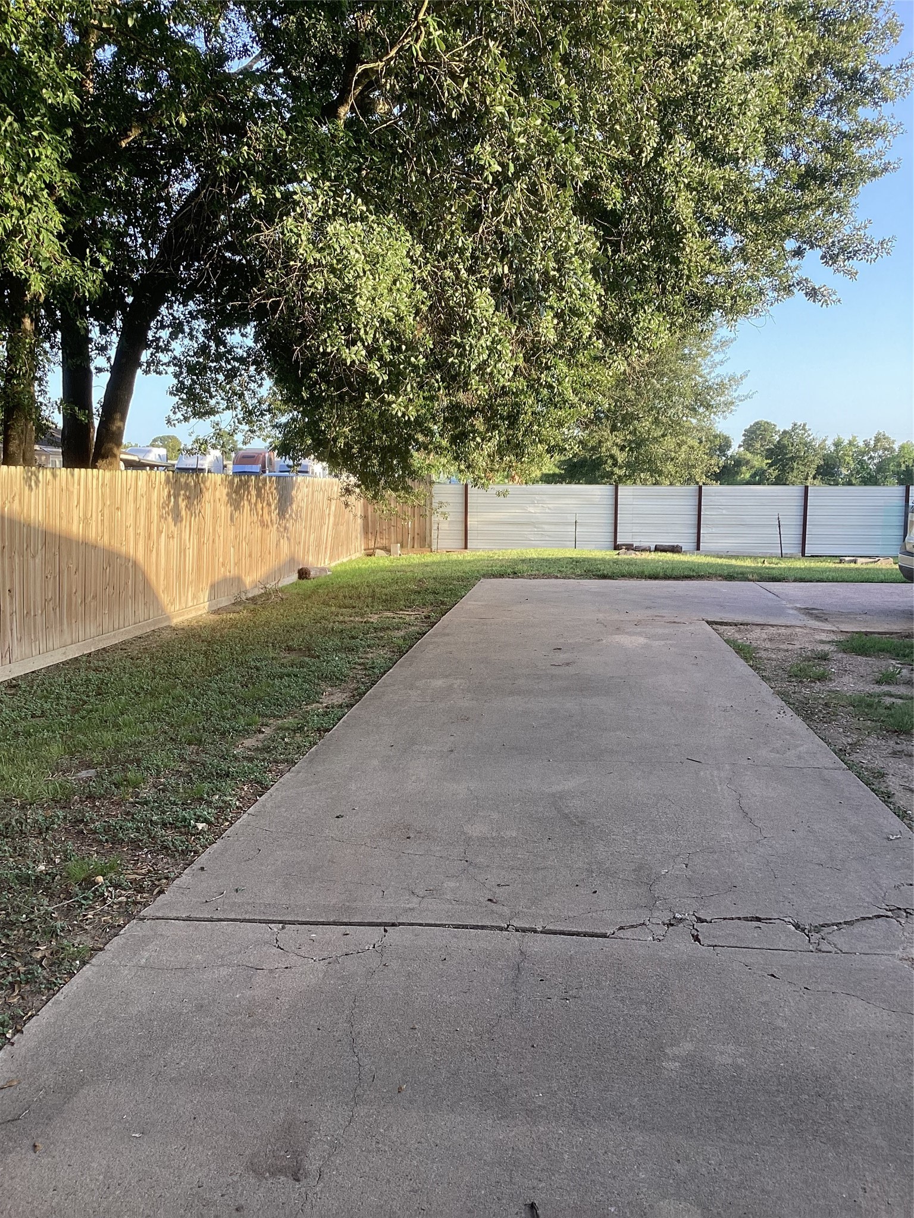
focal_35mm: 31
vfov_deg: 58.4
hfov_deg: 45.4
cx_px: 457
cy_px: 609
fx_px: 1091
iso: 32
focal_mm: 3.3
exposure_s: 1/120
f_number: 2.4
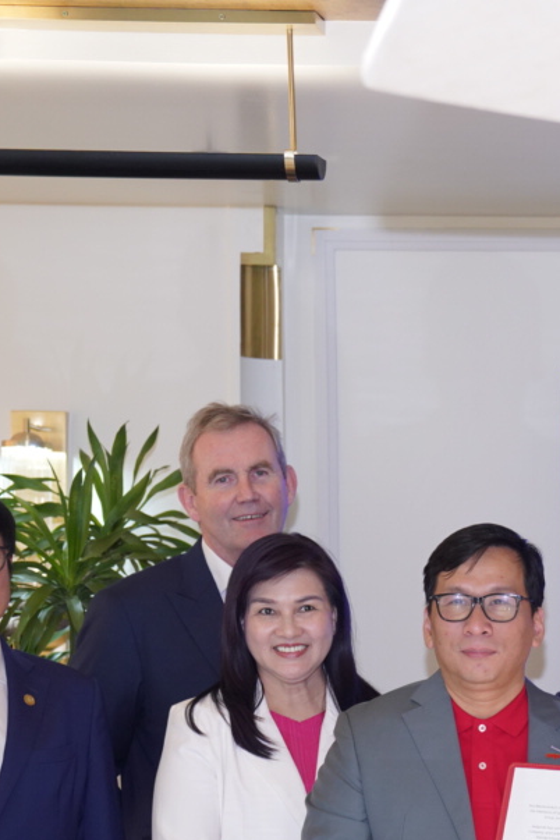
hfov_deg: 10.4
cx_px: 921
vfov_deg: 16.1
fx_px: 2940
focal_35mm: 126
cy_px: 741
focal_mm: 47
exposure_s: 1/125
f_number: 3.2
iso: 1000
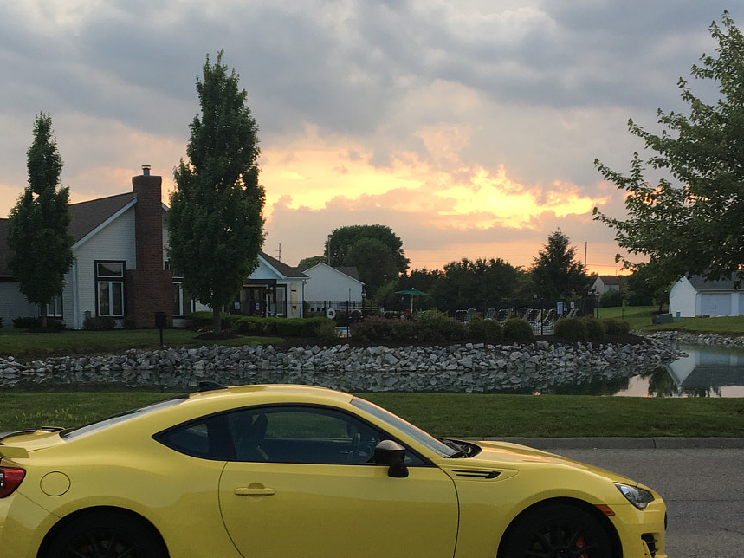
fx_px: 1160
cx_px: 366
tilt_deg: -5.0
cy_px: 385
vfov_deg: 26.8
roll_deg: +0.0
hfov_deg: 35.5
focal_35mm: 54
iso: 25
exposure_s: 1/120
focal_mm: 4.15
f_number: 2.2
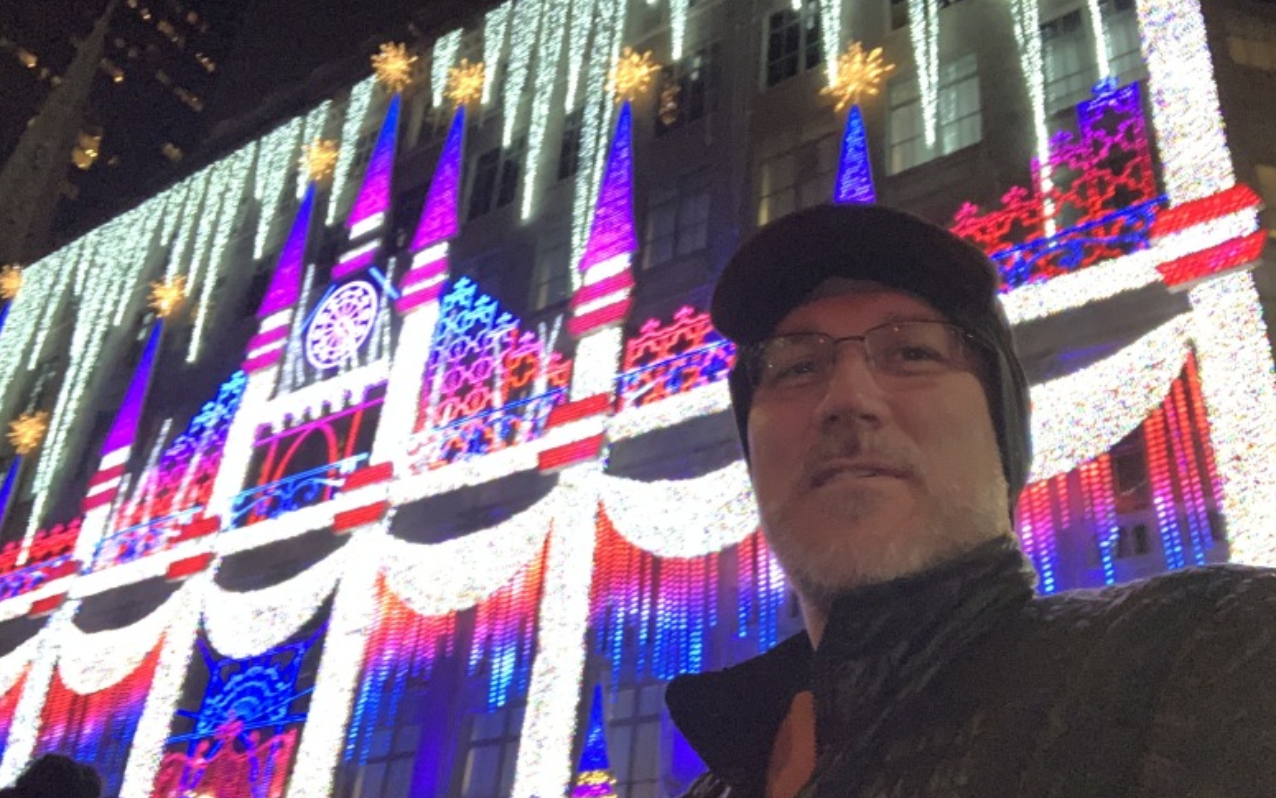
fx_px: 1218
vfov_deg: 36.2
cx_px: 647
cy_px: 469
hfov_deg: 55.3
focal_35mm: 35
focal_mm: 2.87
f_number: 2.2
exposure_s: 1/58
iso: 500
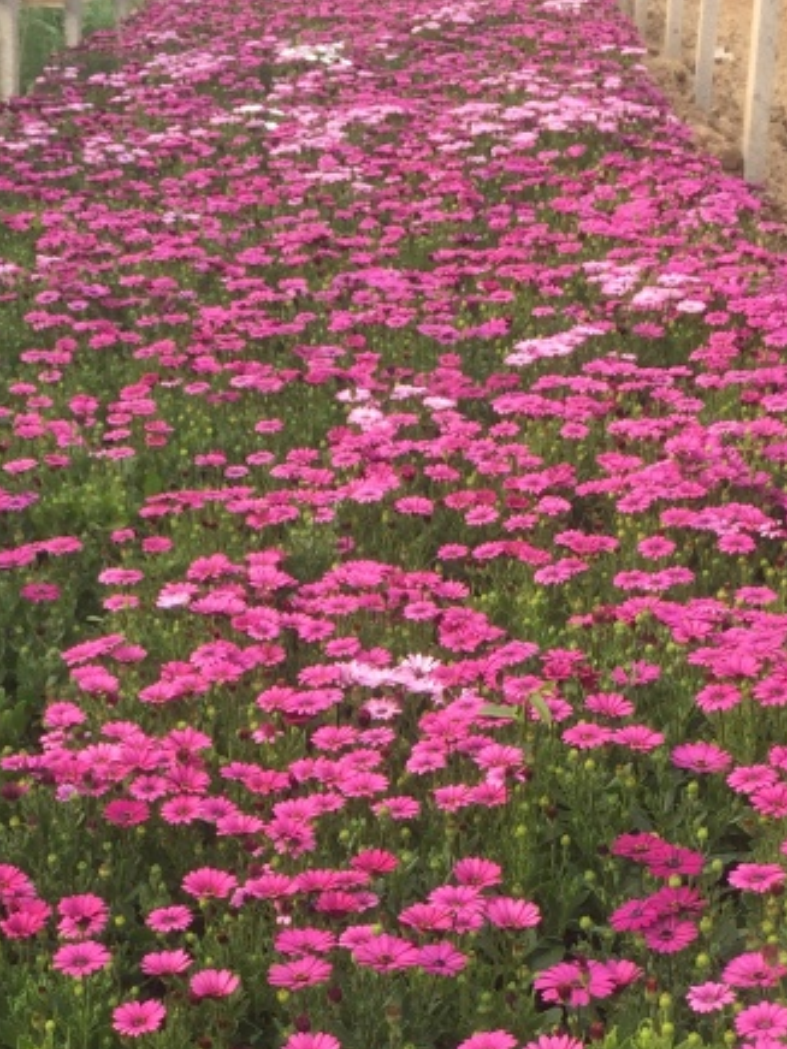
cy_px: 1050
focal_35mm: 71
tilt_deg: -28.9
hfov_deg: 20.5
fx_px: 2152
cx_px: 183
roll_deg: +0.3
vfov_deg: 26.0
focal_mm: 4.15
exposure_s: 1/260
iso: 32
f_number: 2.2
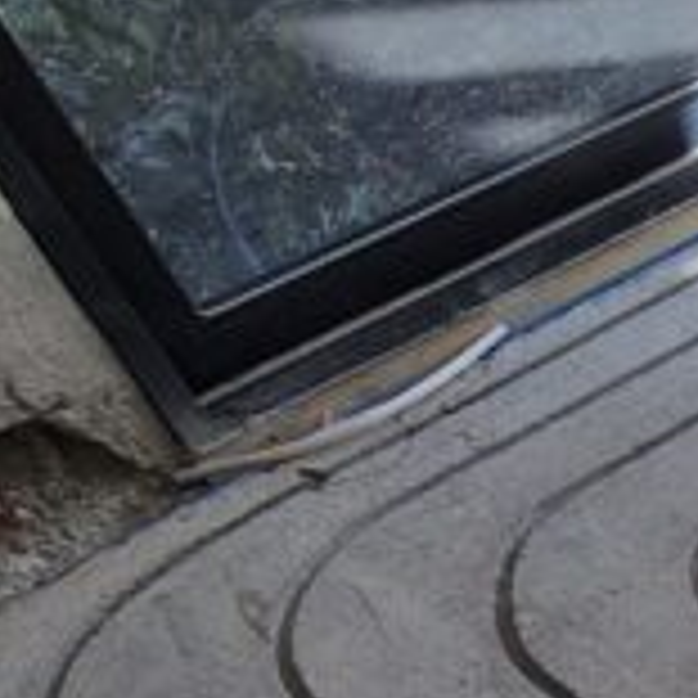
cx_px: 1576
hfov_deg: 15.4
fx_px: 1734
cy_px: 734
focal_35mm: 76
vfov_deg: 21.8
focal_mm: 2.2
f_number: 2.2
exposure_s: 1/225
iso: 50
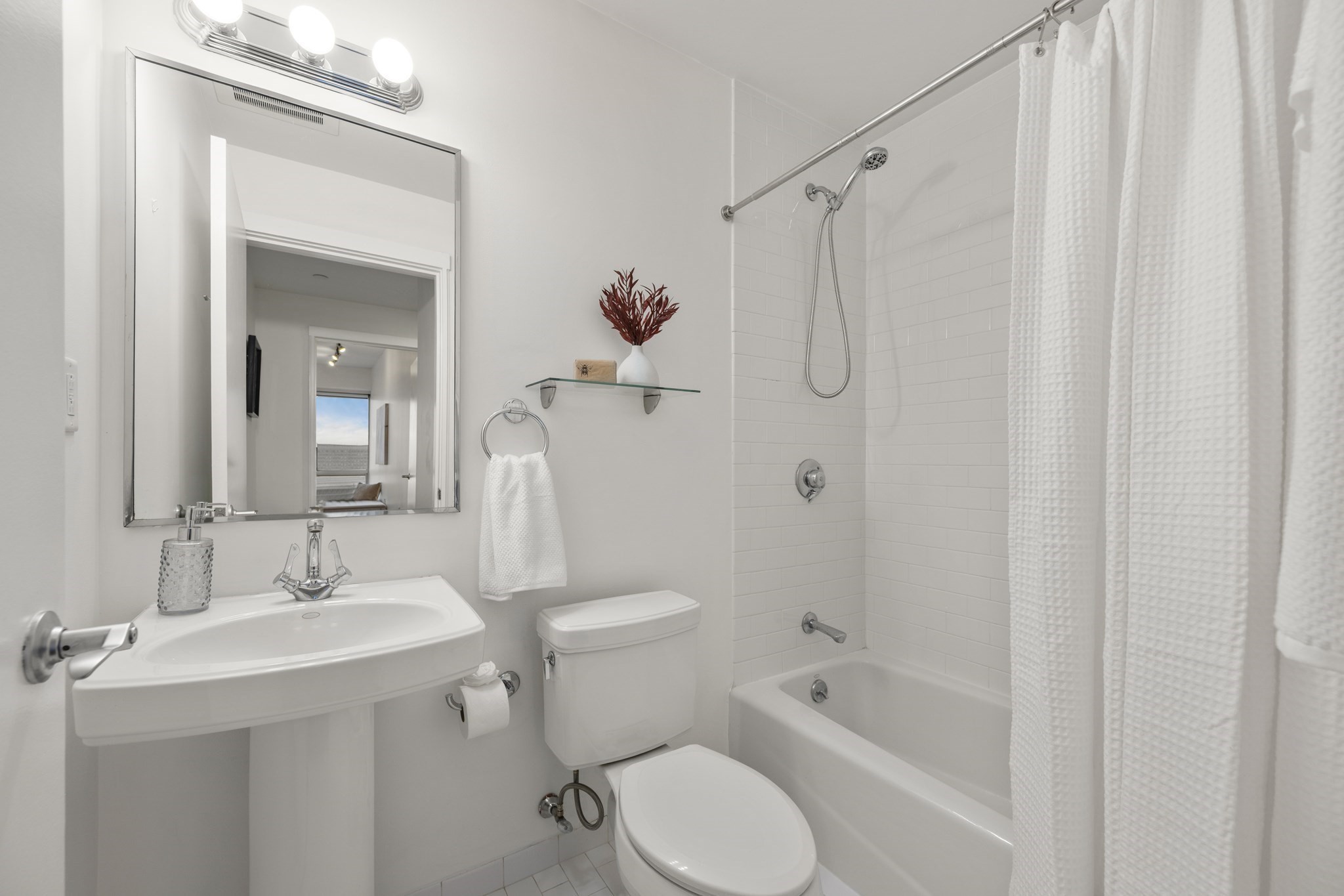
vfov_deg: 81.2
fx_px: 523
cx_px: 672
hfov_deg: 104.3
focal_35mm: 14
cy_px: 448
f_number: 7.1
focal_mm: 14
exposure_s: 1/8
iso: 100
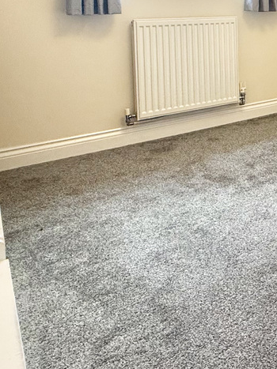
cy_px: 19
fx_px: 427
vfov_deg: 41.9
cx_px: 439
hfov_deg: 25.0
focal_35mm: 40
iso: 160
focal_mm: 2.22
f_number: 2.2
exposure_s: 1/100
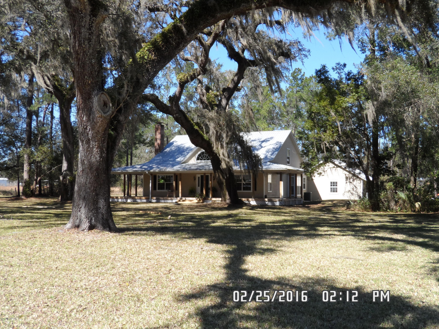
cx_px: 220
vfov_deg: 35.1
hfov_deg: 45.8
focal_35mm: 41
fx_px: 520
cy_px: 164
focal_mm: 6.8
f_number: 3.7
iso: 80
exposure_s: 1/350
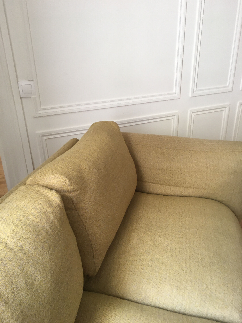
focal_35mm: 29
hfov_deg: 48.2
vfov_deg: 61.7
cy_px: 162
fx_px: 270
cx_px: 121
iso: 64
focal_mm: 4.15
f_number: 2.2
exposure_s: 1/33
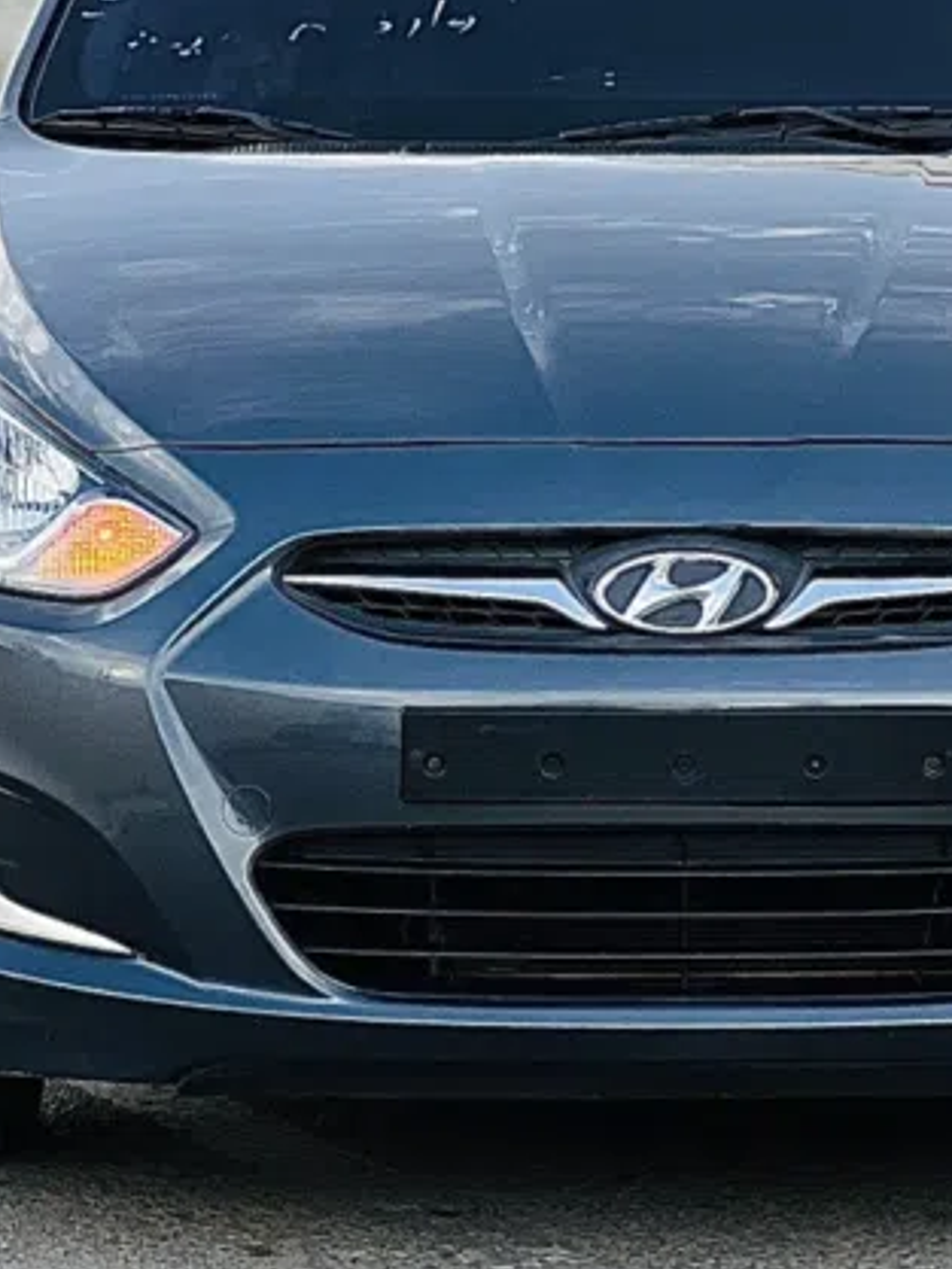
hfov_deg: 5.9
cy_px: -266
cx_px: 849
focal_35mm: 252
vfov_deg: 7.8
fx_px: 9236
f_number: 2.8
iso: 32
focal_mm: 9
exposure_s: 1/121
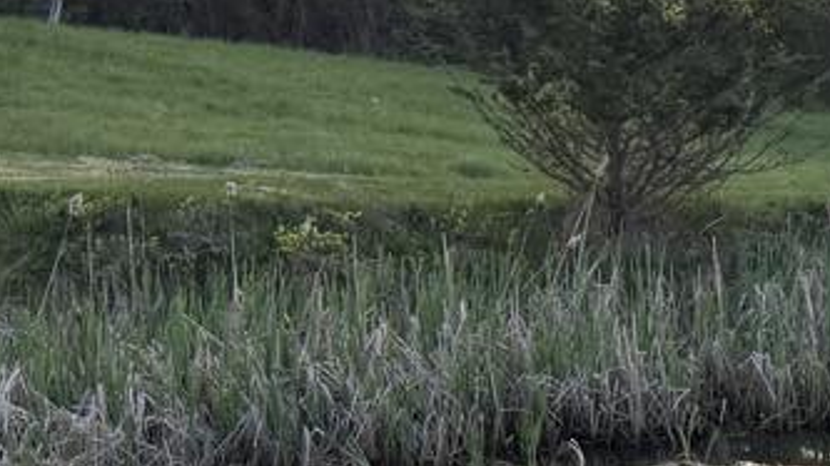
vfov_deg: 10.7
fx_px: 2420
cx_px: 1134
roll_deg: -0.9
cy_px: 663
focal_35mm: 110
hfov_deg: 17.9
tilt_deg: -16.1
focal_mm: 6.76
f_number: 1.78
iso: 100
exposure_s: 1/377
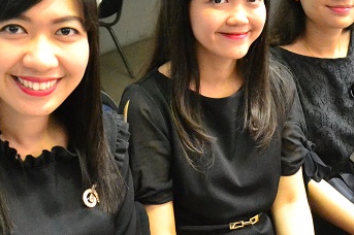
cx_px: 221
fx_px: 688
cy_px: 131
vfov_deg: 19.4
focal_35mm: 70
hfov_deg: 28.8
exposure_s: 1/30
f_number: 5
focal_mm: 20
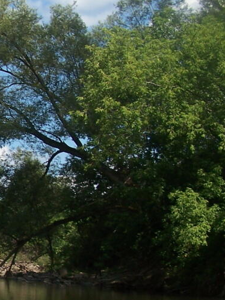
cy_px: 204
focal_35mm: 104
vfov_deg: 18.8
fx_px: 902
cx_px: -70
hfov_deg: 13.7
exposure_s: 1/800
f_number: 4
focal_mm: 6.3
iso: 80
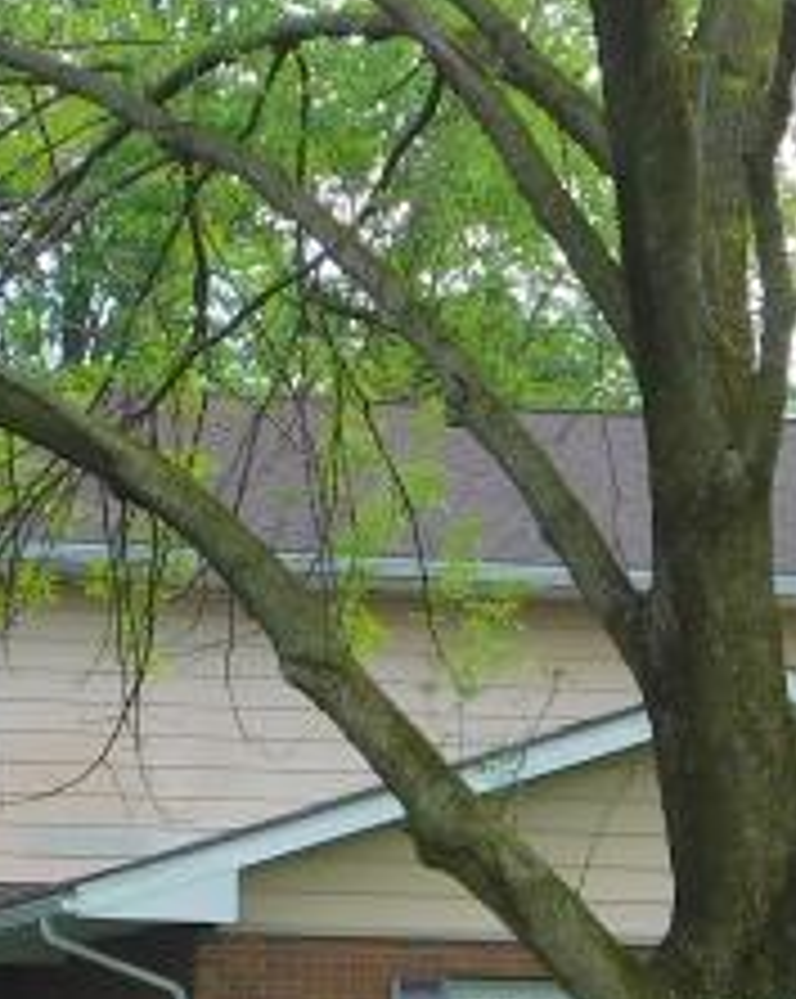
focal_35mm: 203
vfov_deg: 9.5
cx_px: 49
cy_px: 630
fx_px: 5990
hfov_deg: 7.6
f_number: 3.7
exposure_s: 1/125
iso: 125
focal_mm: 8
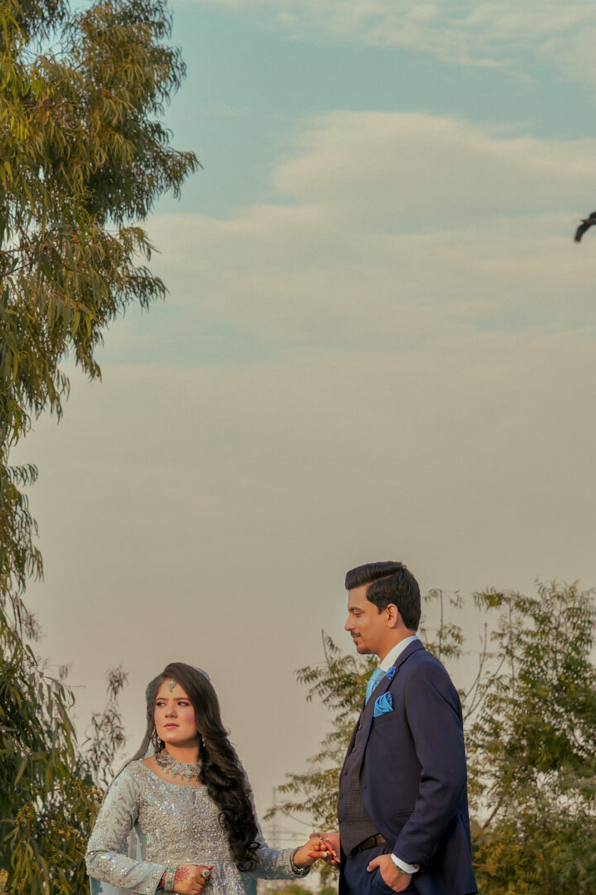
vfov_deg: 17.2
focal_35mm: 119
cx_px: 49
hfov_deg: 11.4
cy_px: 304
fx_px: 2956
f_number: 4.5
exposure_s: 1/200
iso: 160
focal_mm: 50
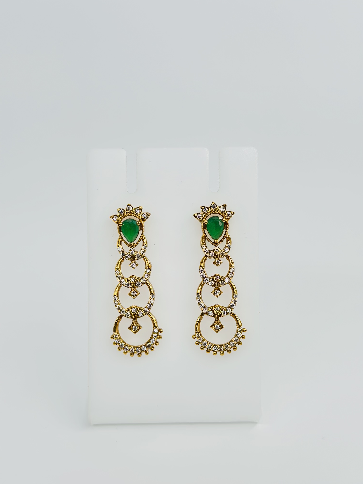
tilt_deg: -20.1
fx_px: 671
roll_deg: +0.1
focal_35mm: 48
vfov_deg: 39.7
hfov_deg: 30.3
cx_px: 182
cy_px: 242
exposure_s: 1/672
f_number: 1.78
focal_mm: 6.86
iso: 80
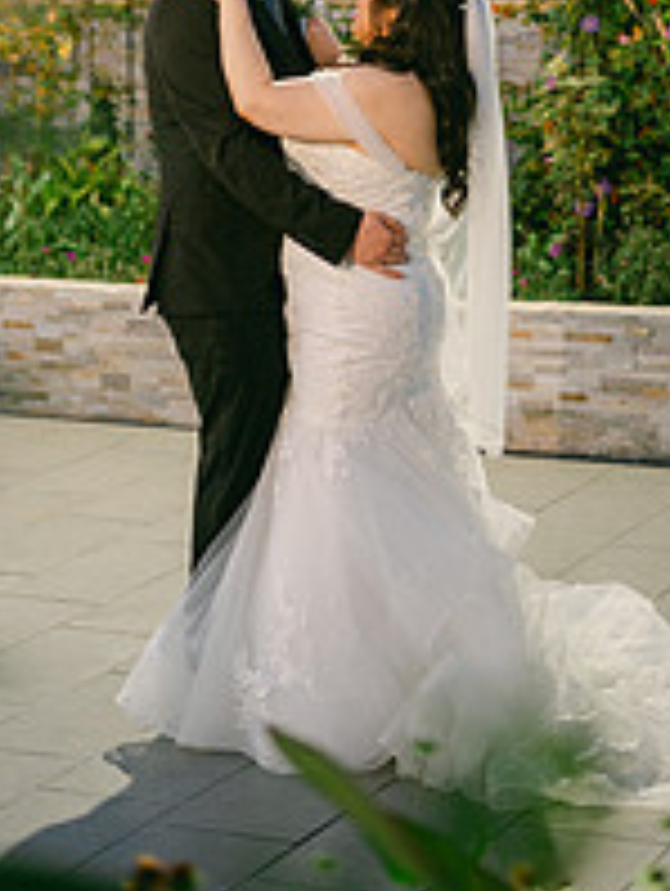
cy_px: -14
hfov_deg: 13.6
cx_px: 351
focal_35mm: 109
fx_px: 2807
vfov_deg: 17.6
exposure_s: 1/80
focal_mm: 50
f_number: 1.8
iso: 400
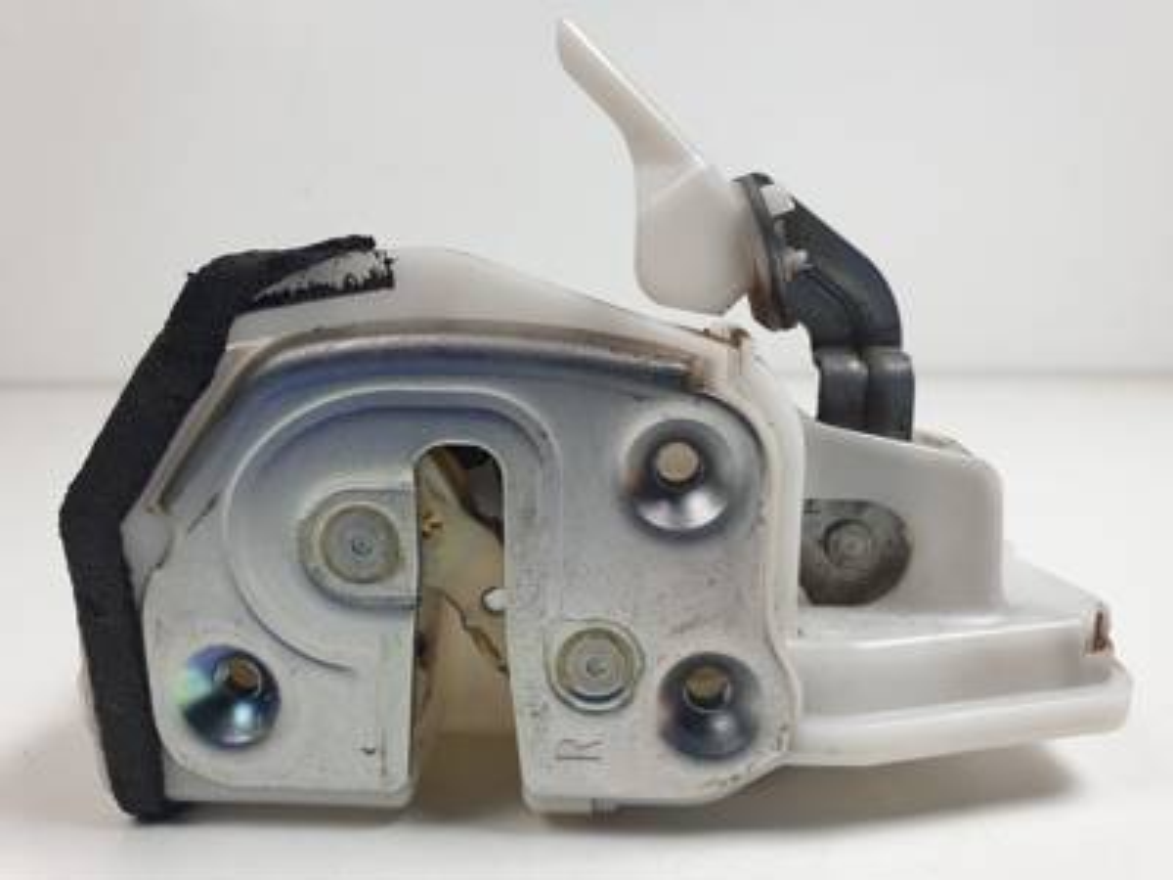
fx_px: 881
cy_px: 440
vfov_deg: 53.1
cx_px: 586
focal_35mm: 26
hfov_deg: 67.3
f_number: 2.4
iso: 50
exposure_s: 1/142
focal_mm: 4.3
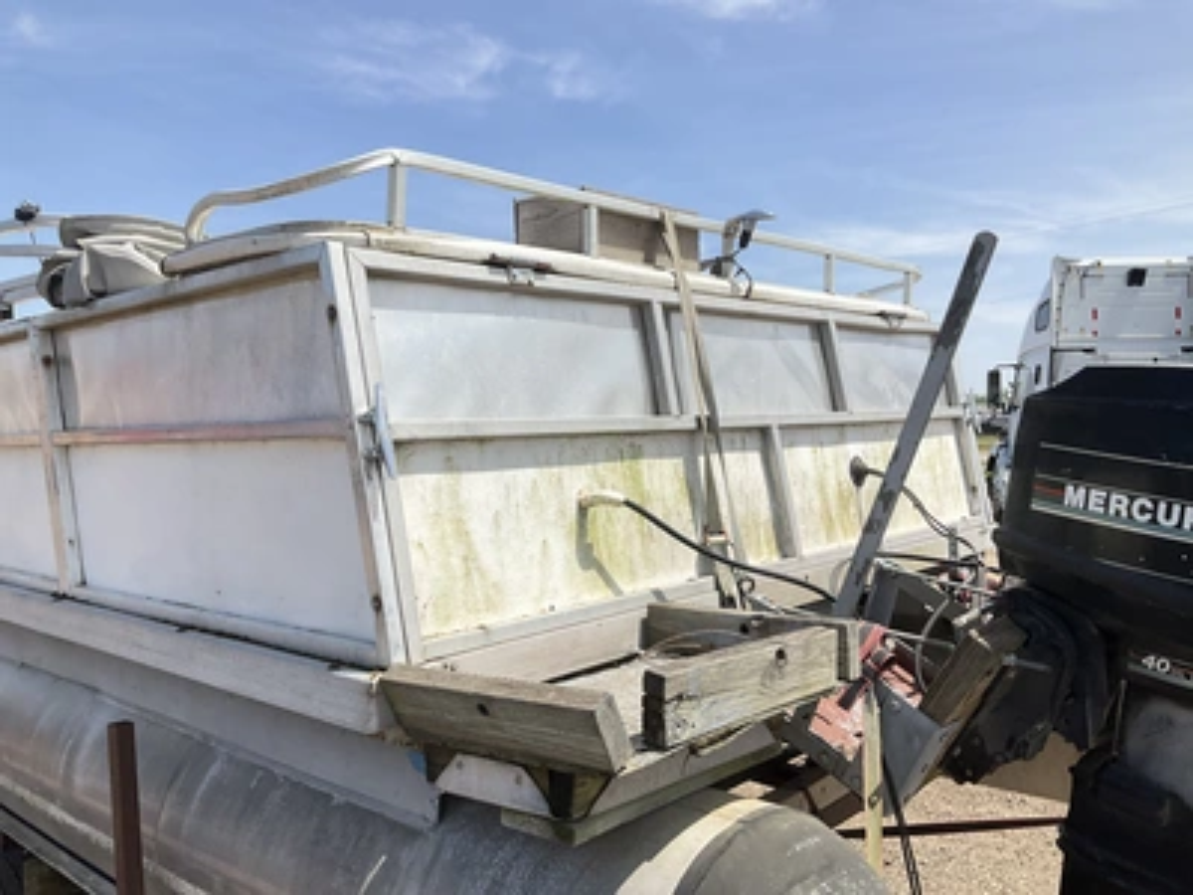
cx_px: 596
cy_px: 448
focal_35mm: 29
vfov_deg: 48.2
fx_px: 999
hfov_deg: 61.7
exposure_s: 1/2427
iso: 25
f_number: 1.8
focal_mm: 3
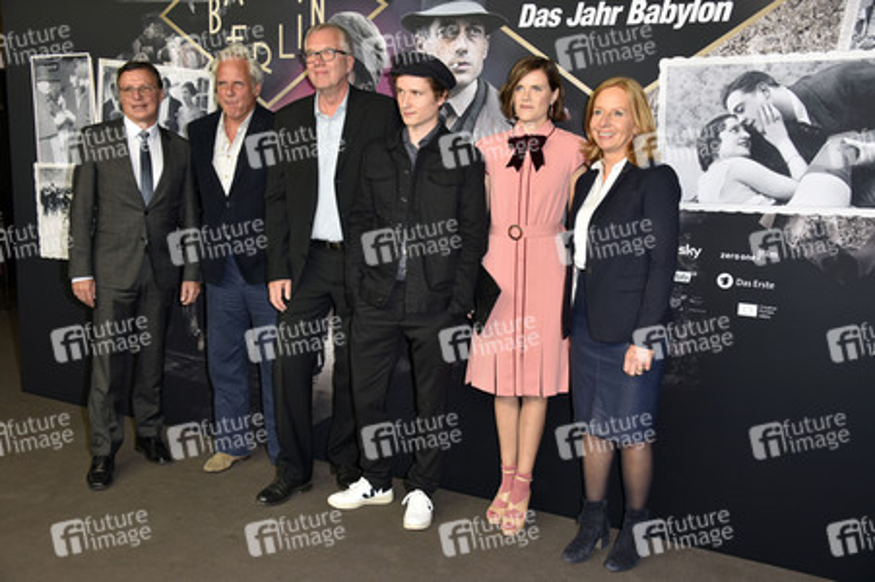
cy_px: 291
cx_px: 438
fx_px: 874
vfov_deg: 36.8
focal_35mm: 36
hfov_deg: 53.2
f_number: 5.6
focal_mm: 36
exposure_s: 1/125
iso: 500
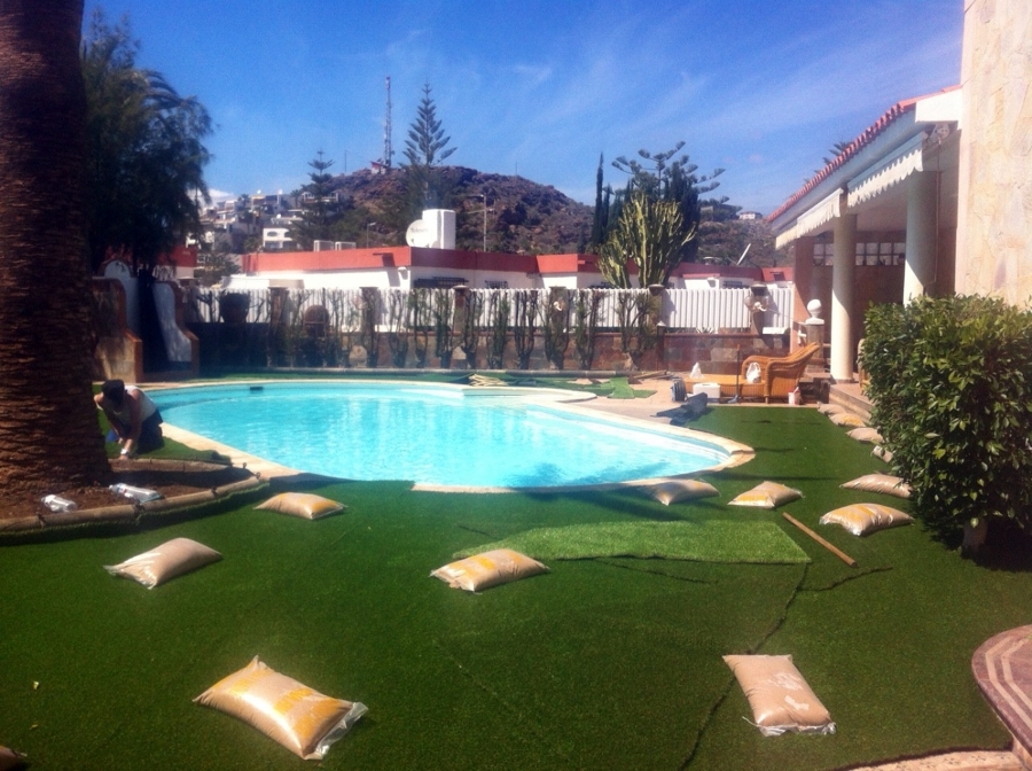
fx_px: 1042
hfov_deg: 52.7
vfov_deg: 40.6
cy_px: 386
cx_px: 516
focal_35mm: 35
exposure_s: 1/1676
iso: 80
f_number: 2.8
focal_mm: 3.85
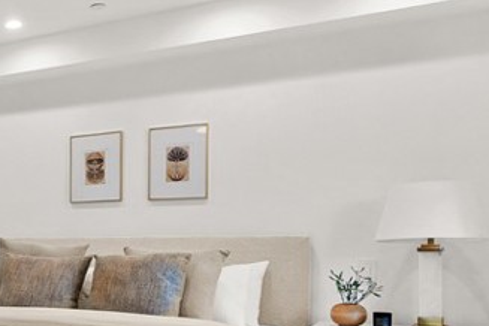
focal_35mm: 47
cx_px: -72
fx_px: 638
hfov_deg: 34.9
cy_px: 270
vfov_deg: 27.9
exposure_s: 1/10
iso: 400
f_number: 8
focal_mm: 10
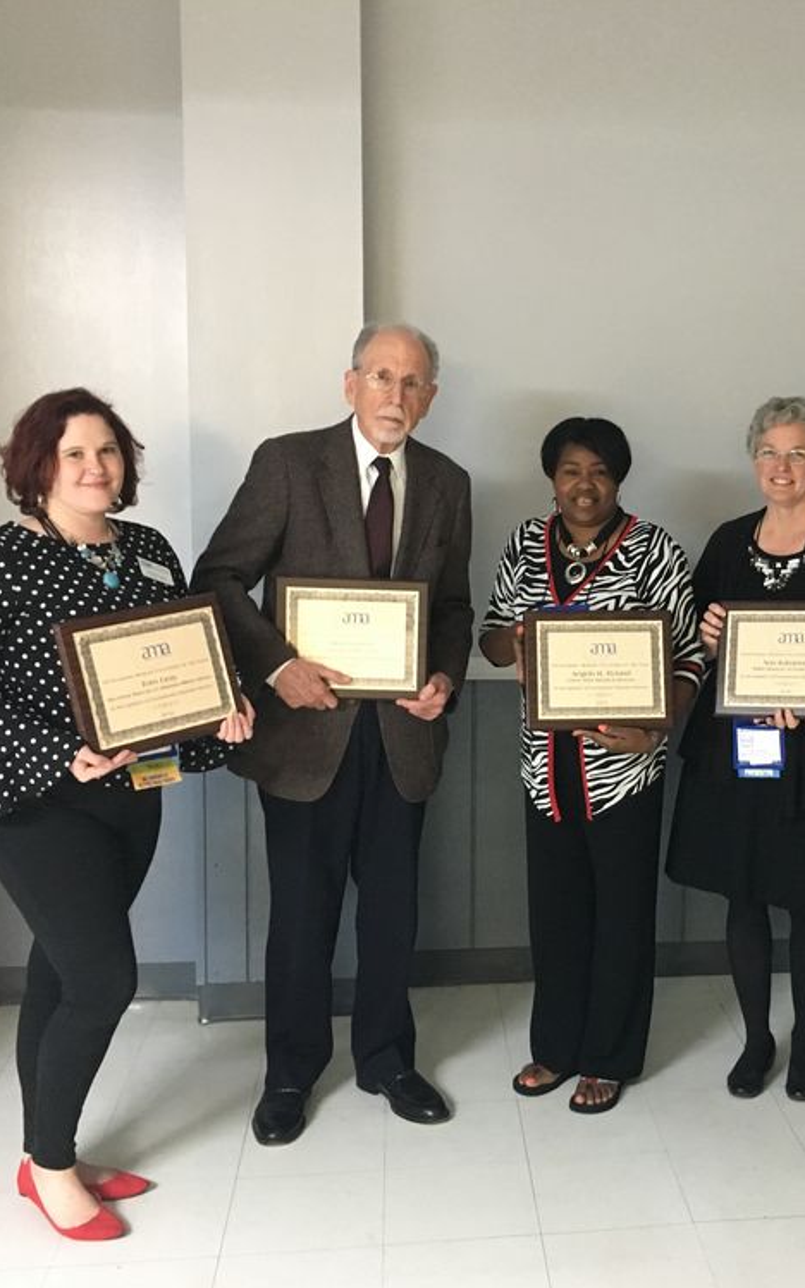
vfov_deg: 47.2
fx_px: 1475
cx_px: 654
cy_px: 643
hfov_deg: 29.8
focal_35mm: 42
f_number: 2.2
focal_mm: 4.15
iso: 200
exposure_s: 1/15
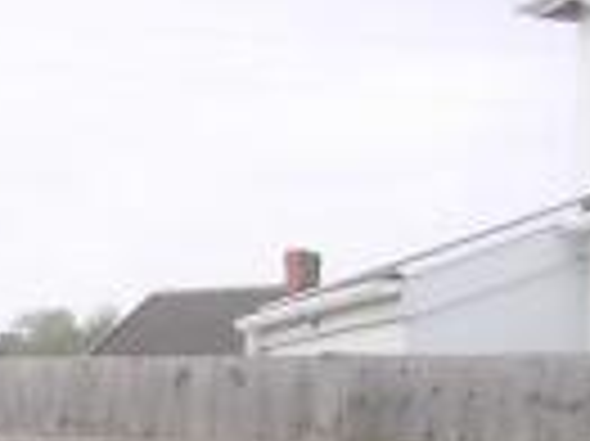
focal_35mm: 116
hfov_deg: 16.0
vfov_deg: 12.2
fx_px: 1975
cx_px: -200
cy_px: 650
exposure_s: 1/640
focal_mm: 5.5
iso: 50
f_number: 2.8
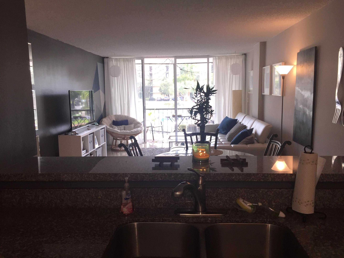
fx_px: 288
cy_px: 129
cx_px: 172
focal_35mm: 29
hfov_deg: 61.7
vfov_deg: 48.2
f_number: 2.2
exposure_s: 1/120
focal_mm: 4.15
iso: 64
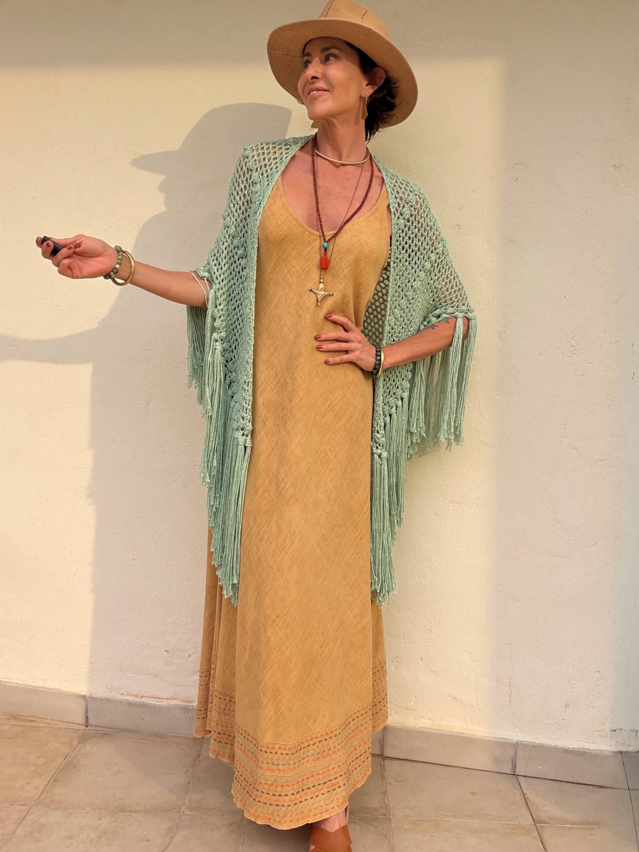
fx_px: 738
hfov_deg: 46.8
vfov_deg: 60.0
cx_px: 320
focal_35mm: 30
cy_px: 426
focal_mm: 2.71
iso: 25
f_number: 1.9
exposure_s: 1/367
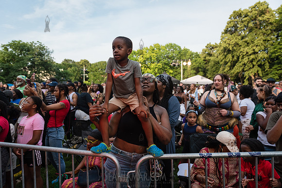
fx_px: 188
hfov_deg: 73.7
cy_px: 94
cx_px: 141
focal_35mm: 24
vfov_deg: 53.2
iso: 1000
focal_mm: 24
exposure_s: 1/2500
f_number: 3.2
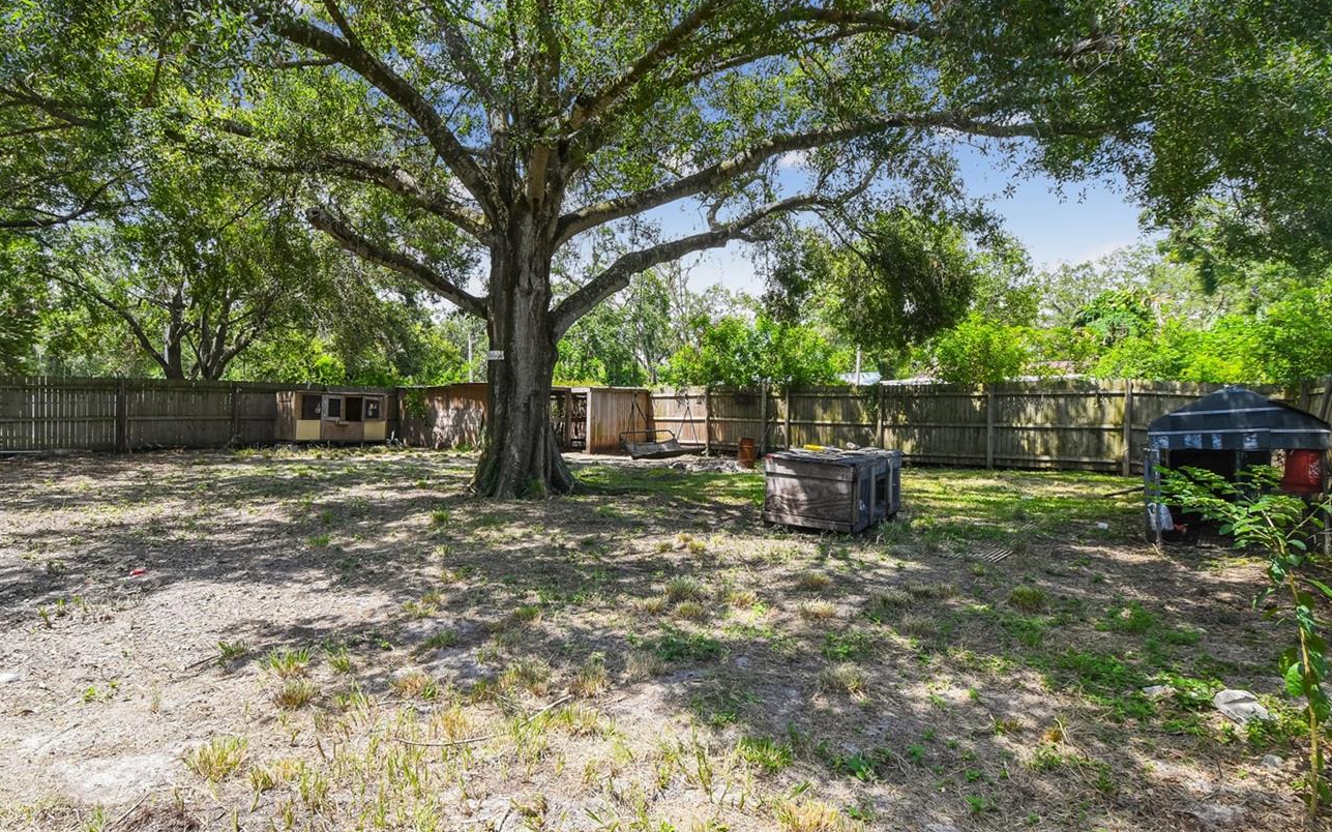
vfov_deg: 62.2
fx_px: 690
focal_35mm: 19
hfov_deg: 87.8
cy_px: 407
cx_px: 615
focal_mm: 10
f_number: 7.1
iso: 100
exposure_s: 1/40
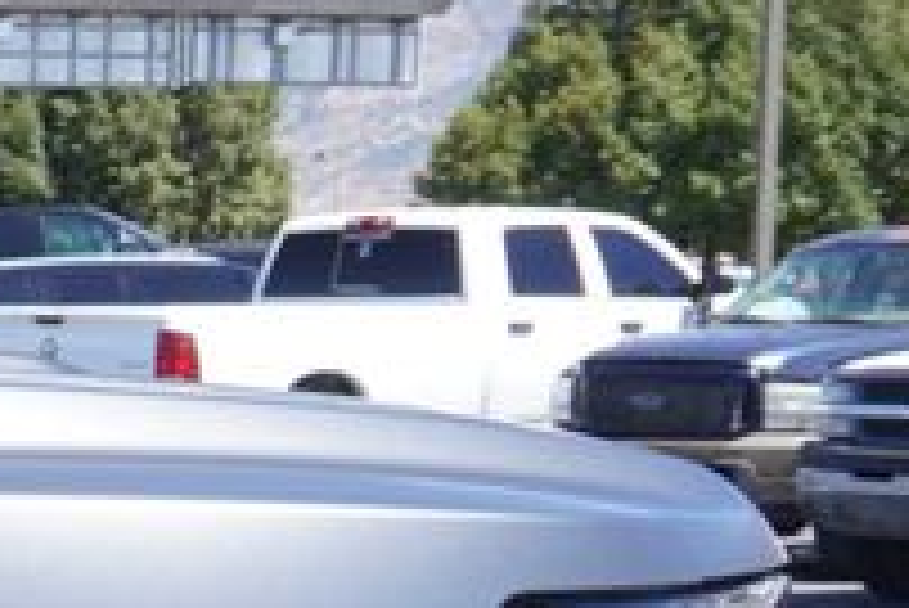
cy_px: 928
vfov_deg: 8.4
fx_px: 4031
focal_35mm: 160
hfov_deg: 10.9
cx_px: -1296
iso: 100
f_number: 6.3
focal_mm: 21
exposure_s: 1/160
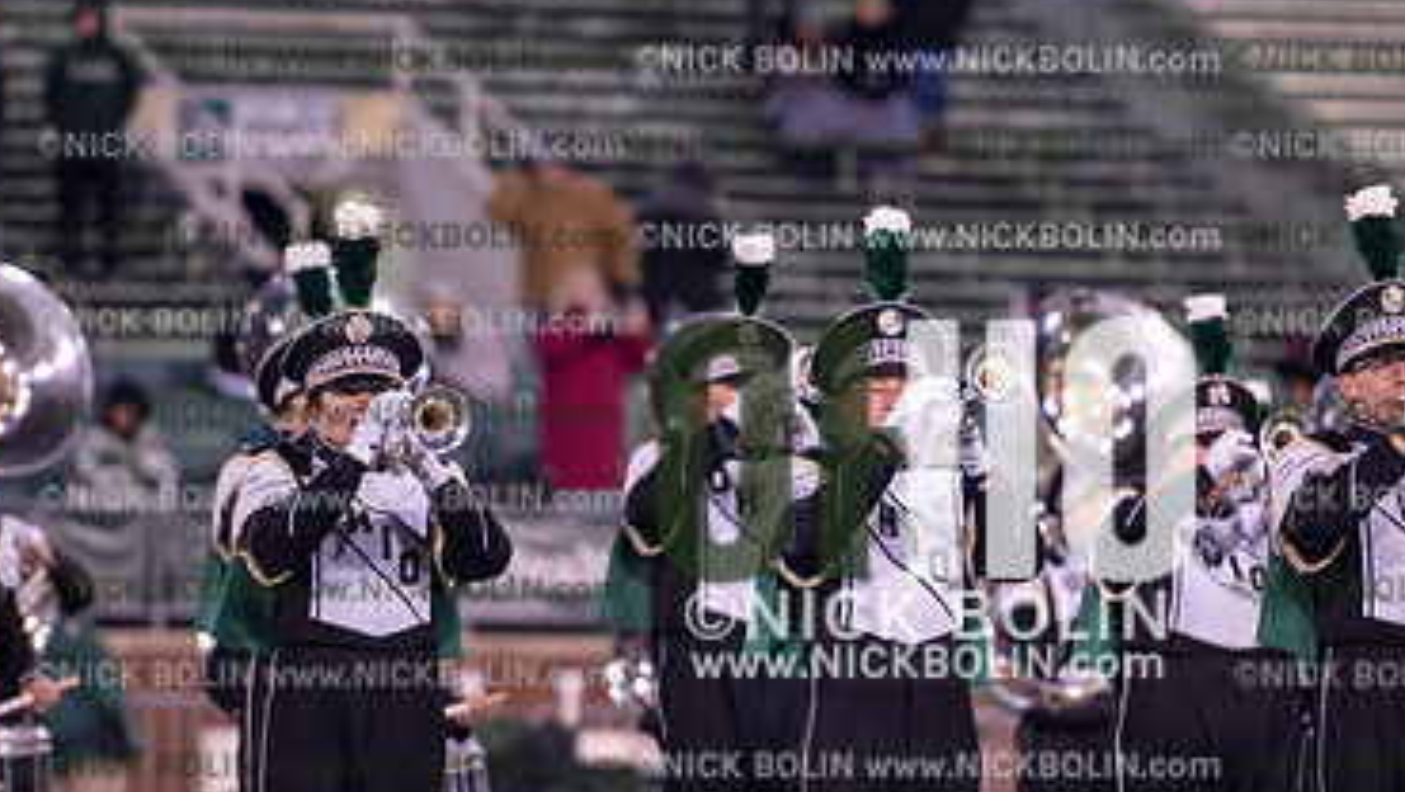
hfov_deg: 6.6
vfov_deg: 3.7
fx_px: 12263
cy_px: 501
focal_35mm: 329
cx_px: 925
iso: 2500
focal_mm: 200
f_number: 2.8
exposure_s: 1/1250
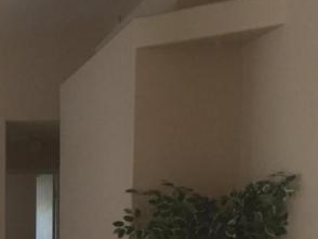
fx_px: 929
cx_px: -130
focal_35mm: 101
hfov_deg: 17.8
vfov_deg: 14.3
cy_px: 273
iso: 64
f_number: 2.2
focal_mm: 4.15
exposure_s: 1/30
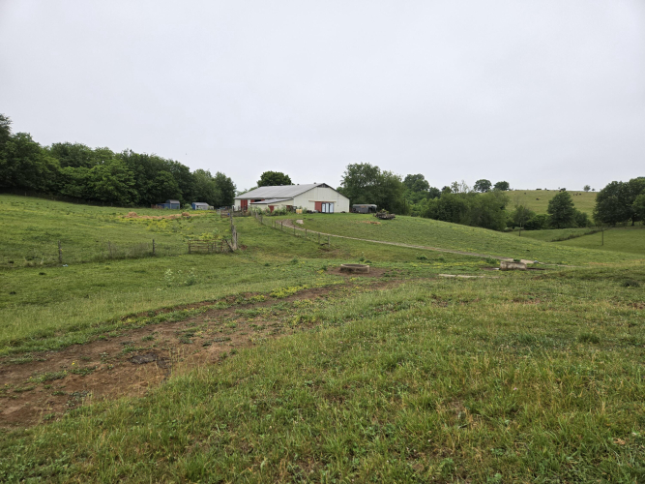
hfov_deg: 73.9
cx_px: 322
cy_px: 242
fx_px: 428
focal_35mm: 23
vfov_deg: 58.9
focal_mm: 5.4
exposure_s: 1/868
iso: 25
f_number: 1.8
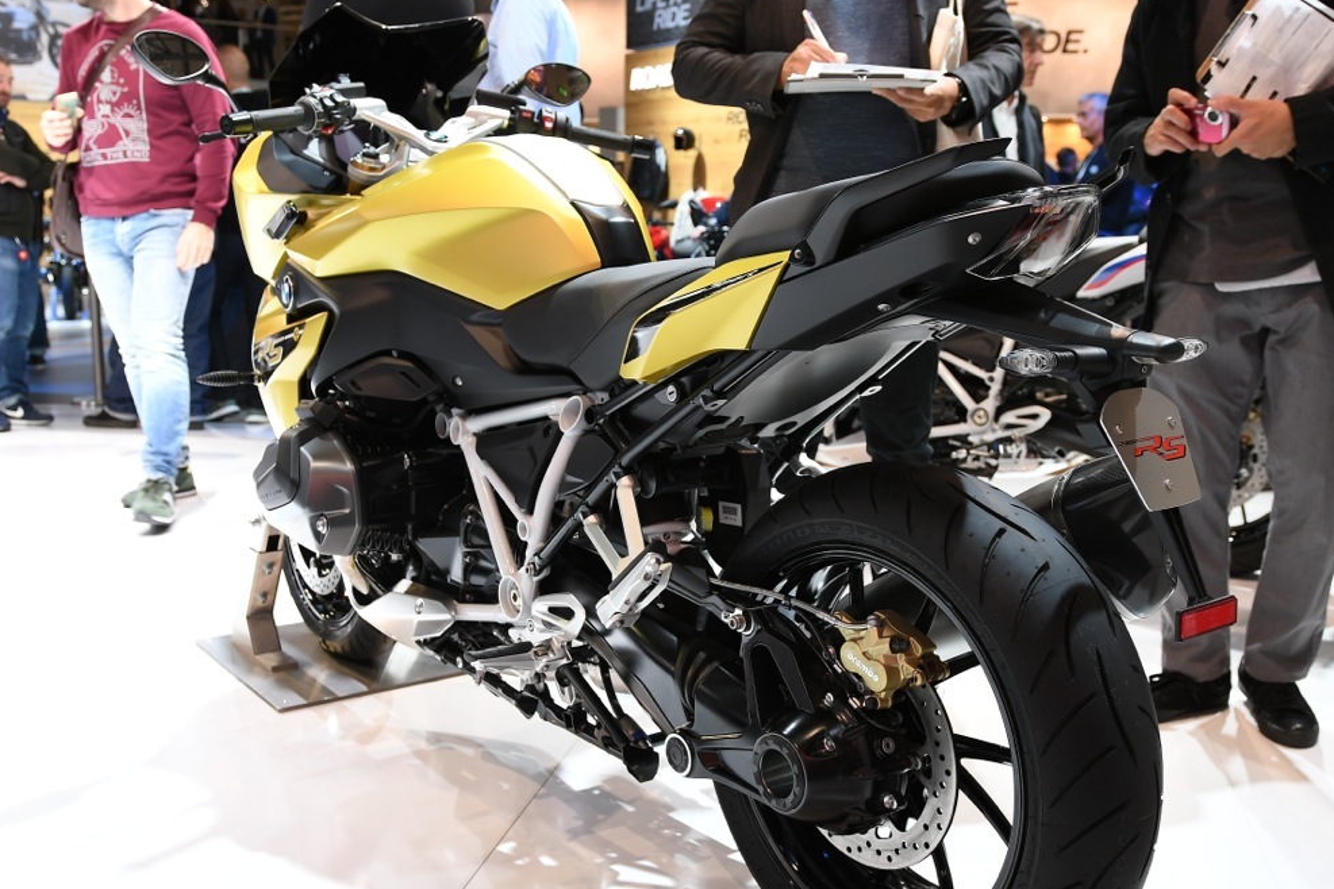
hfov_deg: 54.4
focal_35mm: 35
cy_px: 452
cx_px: 651
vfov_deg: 37.9
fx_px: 1297
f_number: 2.8
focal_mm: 18
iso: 220
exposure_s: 1/100
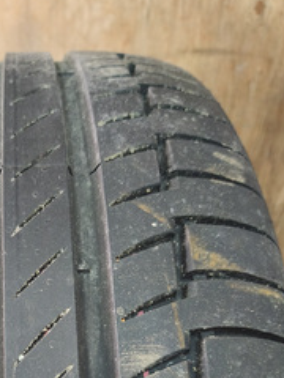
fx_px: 525
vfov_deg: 36.5
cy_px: 358
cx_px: 47
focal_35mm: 48
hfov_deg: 29.4
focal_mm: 6.18
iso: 320
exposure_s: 1/50
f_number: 1.65
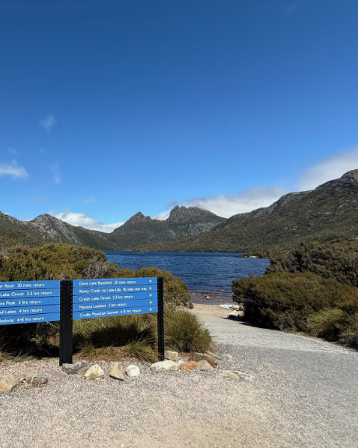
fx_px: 252
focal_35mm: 19
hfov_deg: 66.1
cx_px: 86
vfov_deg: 83.2
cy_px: 233
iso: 50
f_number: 2.2
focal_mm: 2.2
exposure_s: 1/1961
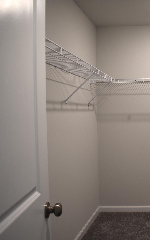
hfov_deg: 28.0
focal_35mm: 42
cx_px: 162
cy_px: 120
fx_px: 275
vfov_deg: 47.2
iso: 450
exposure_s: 1/60
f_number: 4
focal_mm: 18
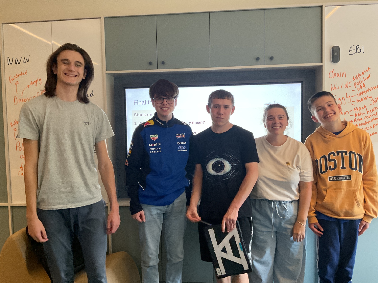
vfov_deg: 48.2
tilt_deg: -4.7
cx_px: 189
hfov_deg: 61.7
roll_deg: +1.3
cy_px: 142
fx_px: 317
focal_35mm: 29
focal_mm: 3
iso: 250
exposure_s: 1/60
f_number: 1.8
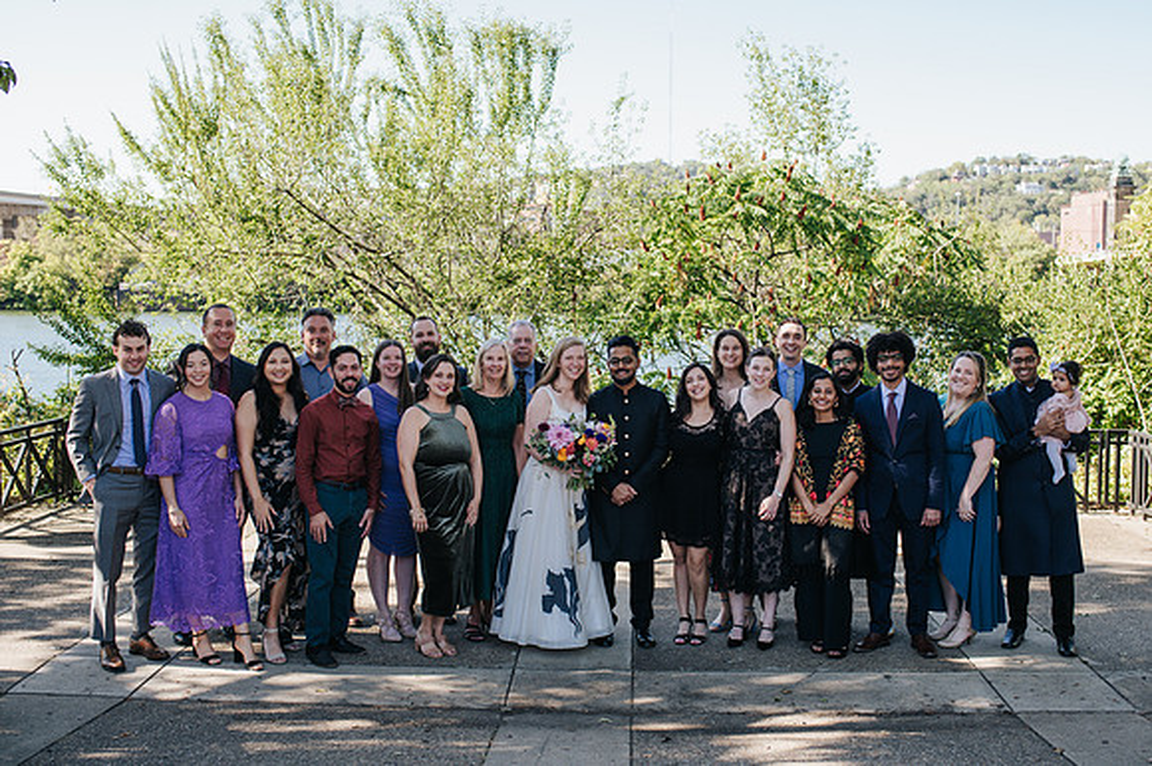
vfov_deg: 32.2
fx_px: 1328
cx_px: 619
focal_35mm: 42
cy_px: 371
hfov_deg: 46.9
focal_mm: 35
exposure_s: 1/500
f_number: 3.5
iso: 200
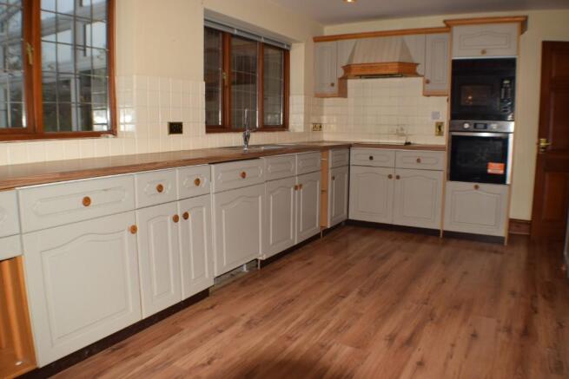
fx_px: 569
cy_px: 190
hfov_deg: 53.1
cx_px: 284
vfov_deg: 36.9
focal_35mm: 36
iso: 125
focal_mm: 24
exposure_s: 1/60
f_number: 7.1
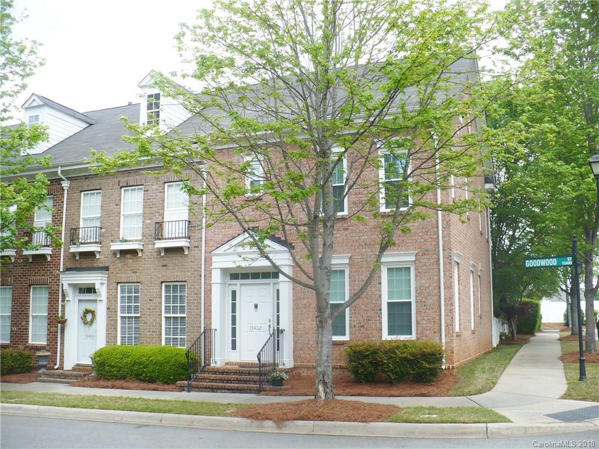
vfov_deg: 38.7
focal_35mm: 37
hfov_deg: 50.1
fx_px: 640
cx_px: 300
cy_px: 224
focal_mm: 6.1
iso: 100
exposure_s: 1/500
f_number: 2.8
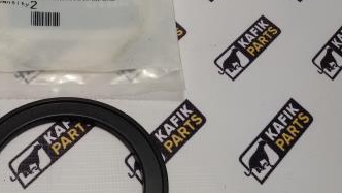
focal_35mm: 55
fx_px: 499
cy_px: 111
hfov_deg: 36.7
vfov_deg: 21.8
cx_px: 76
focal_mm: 2.93
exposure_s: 1/50
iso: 40
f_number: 2.4
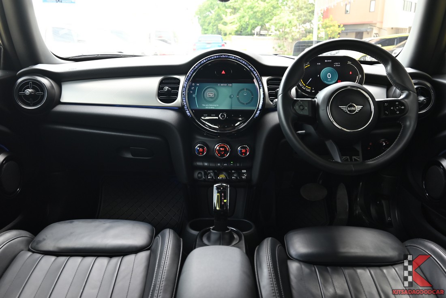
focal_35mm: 29
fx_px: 359
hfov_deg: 63.6
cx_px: 223
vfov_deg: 45.0
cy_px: 149
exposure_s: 1/45
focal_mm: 29
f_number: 6.7
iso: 800
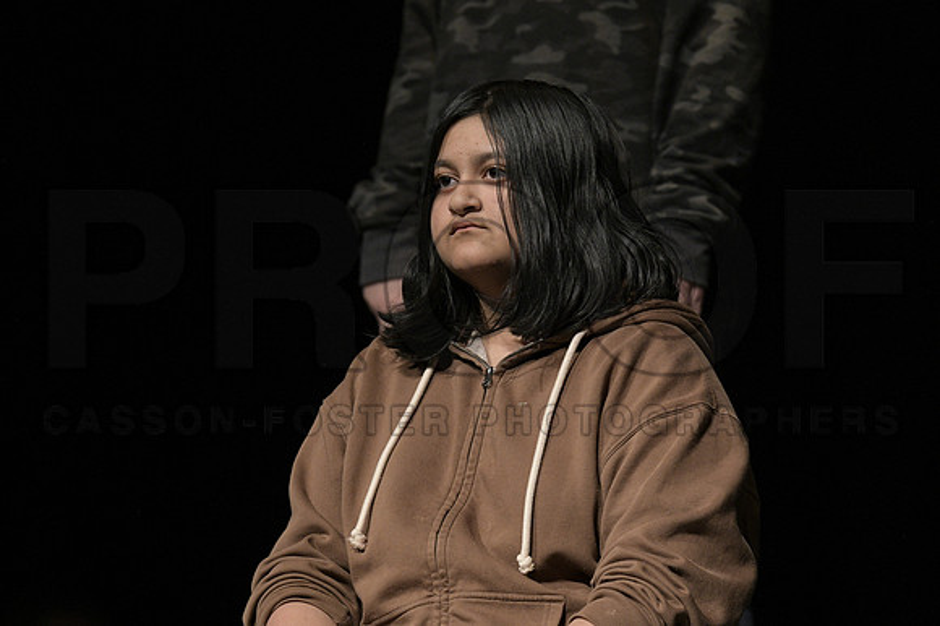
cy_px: 313
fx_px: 7829
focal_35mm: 300
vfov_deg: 4.6
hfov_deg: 6.9
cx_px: 470
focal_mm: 200
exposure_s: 1/160
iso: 2500
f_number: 4
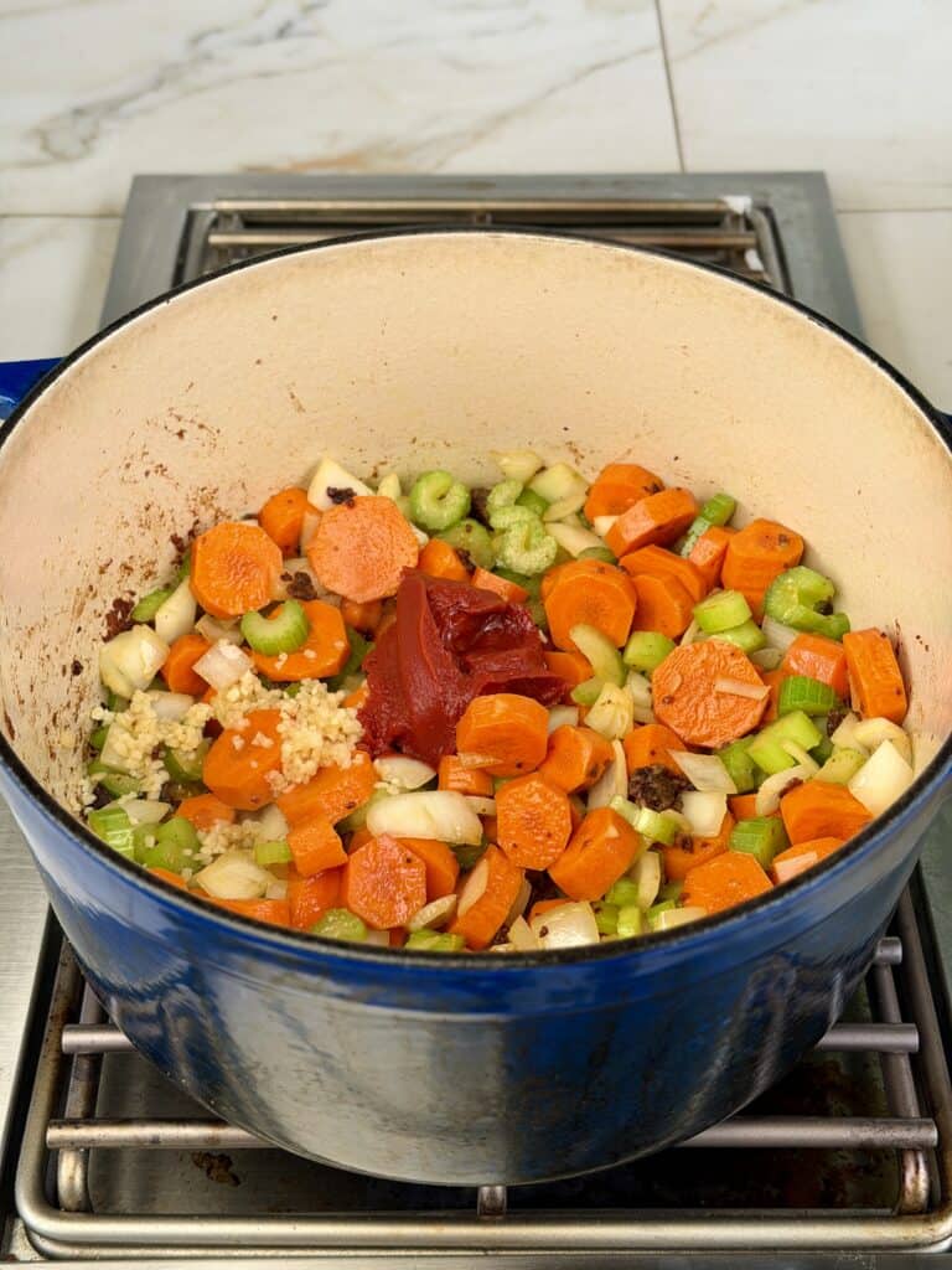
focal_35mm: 48
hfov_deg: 30.3
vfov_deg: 39.7
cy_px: 635
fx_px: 1760
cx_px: 476
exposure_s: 1/274
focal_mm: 6.76
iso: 64
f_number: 1.78
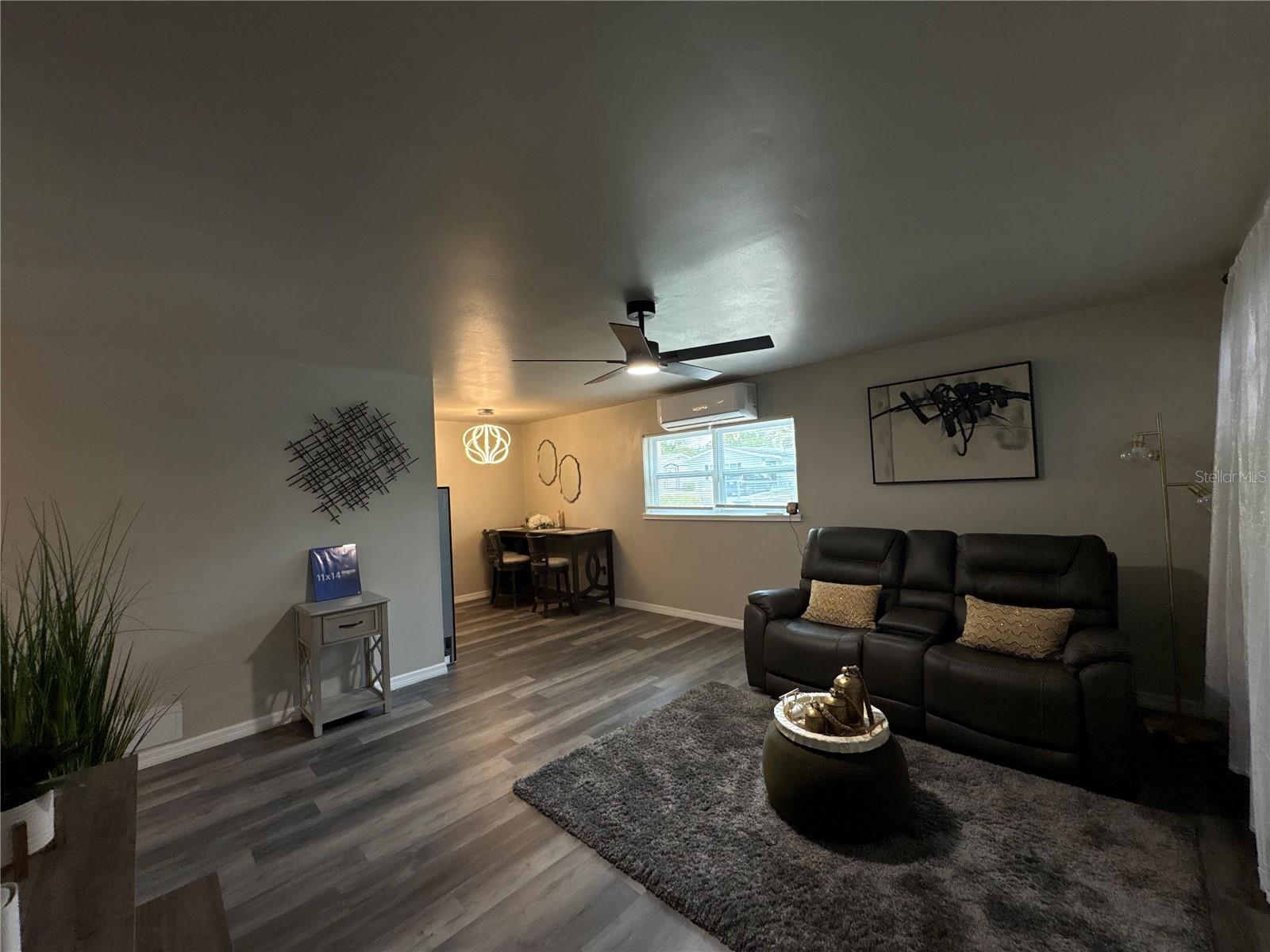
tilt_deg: +1.5
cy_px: 476
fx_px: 514
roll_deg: +3.7
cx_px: 635
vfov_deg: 85.7
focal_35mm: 14
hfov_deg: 102.1
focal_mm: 2.22
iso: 320
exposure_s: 1/120
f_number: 2.2
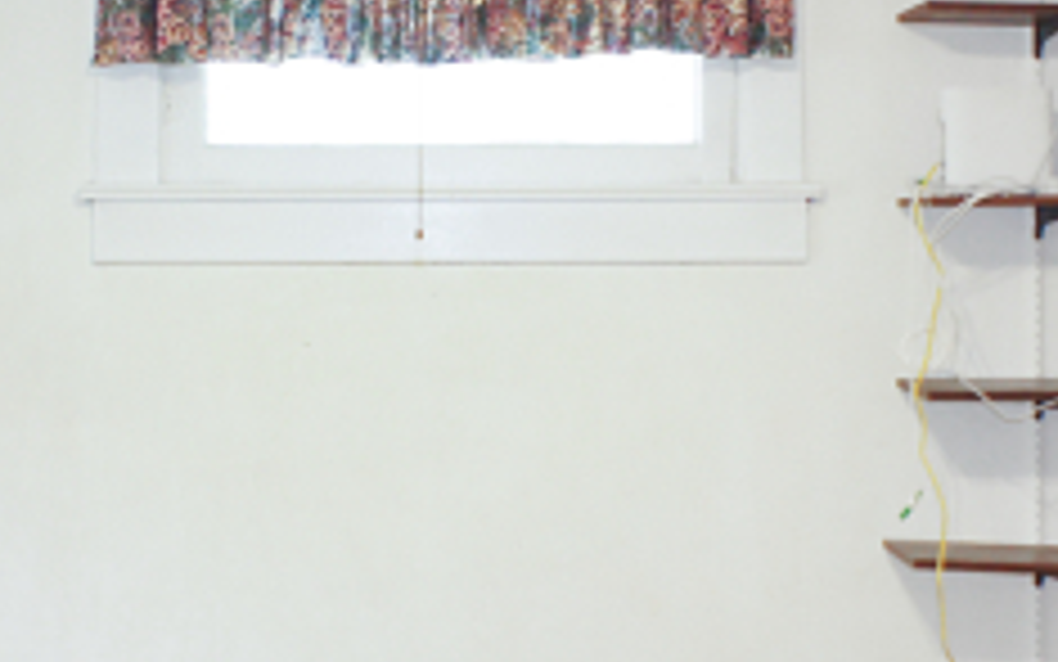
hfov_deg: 26.5
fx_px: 2250
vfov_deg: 16.7
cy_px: 473
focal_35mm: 78
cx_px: 479
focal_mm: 16
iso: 800
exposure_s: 1/60
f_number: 2.8
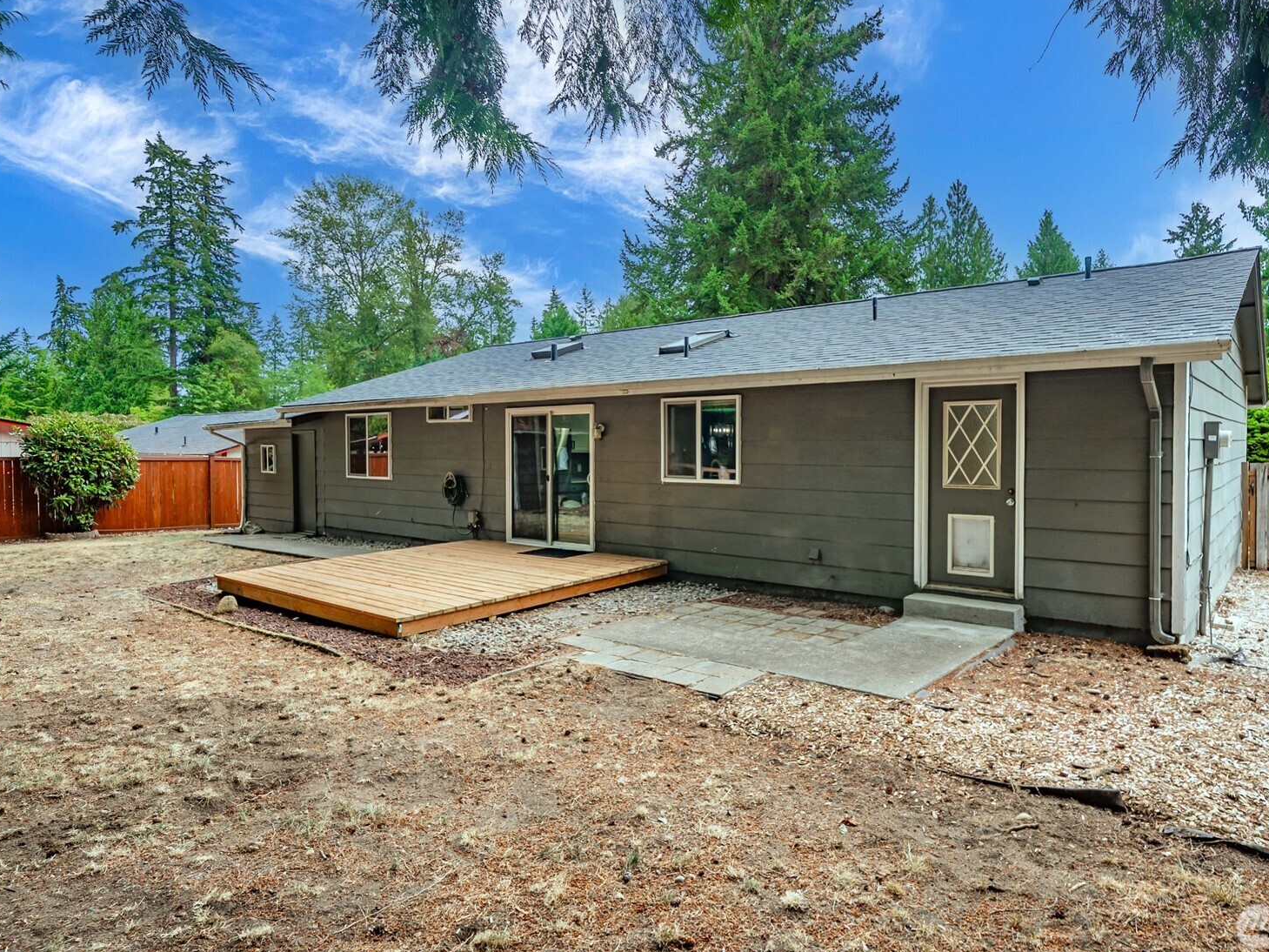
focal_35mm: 19
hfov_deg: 84.3
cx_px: 711
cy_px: 467
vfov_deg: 68.7
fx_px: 696
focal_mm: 17
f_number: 7.1
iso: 80
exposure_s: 1/40
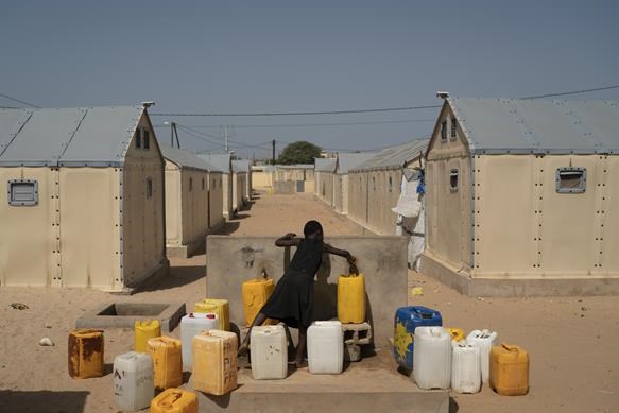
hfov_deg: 49.5
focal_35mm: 39
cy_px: 227
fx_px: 671
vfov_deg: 34.2
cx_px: 286
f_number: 3.2
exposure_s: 1/5000
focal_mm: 35
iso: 100
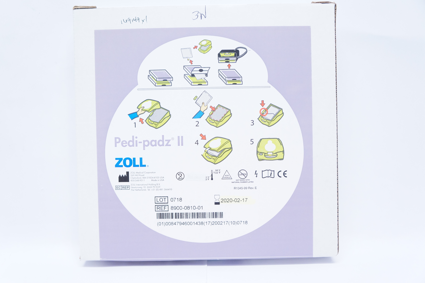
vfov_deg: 39.9
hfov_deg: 57.3
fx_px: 389
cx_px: 212
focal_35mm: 33
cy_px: 142
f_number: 4
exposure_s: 1/160
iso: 1600
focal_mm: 22
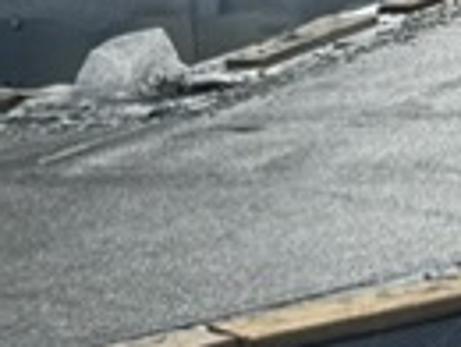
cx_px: 135
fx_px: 2522
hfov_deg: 10.4
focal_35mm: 189
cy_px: -18
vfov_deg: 7.8
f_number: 1.78
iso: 80
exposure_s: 1/7092
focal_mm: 6.76
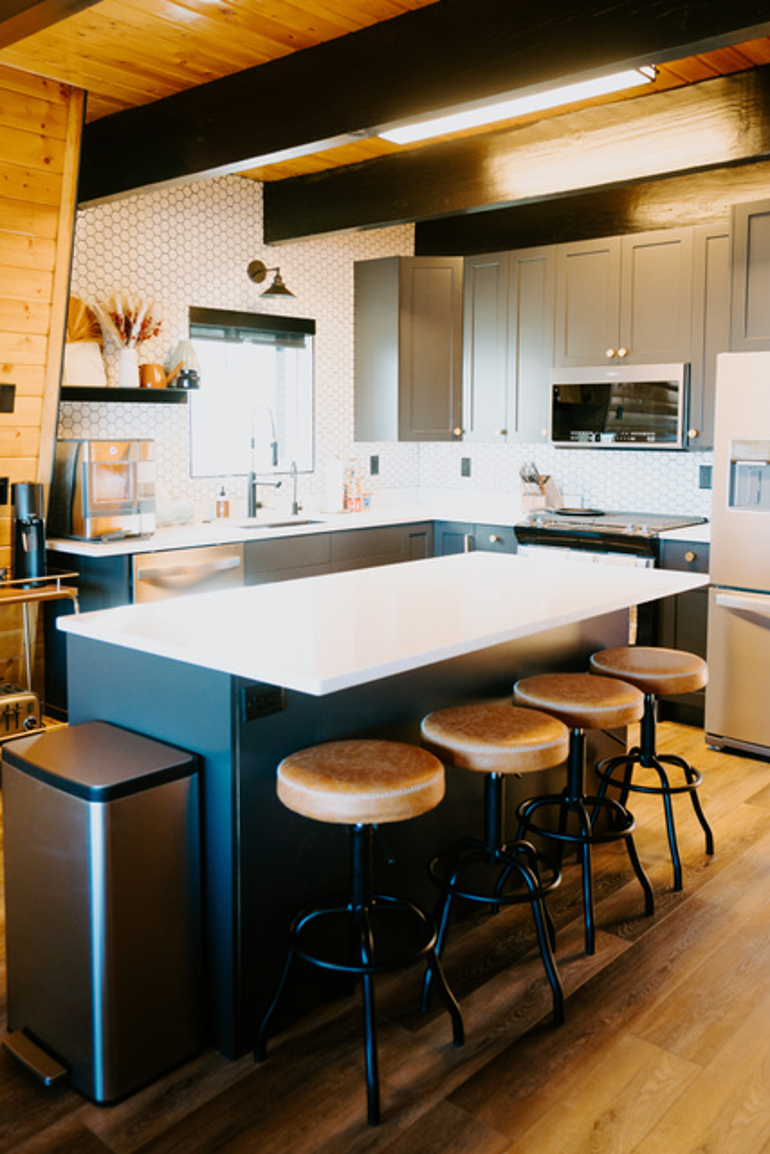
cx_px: 375
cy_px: 499
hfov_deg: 43.6
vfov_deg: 61.7
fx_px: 962
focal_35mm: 30
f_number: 2.8
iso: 320
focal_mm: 25
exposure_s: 1/125
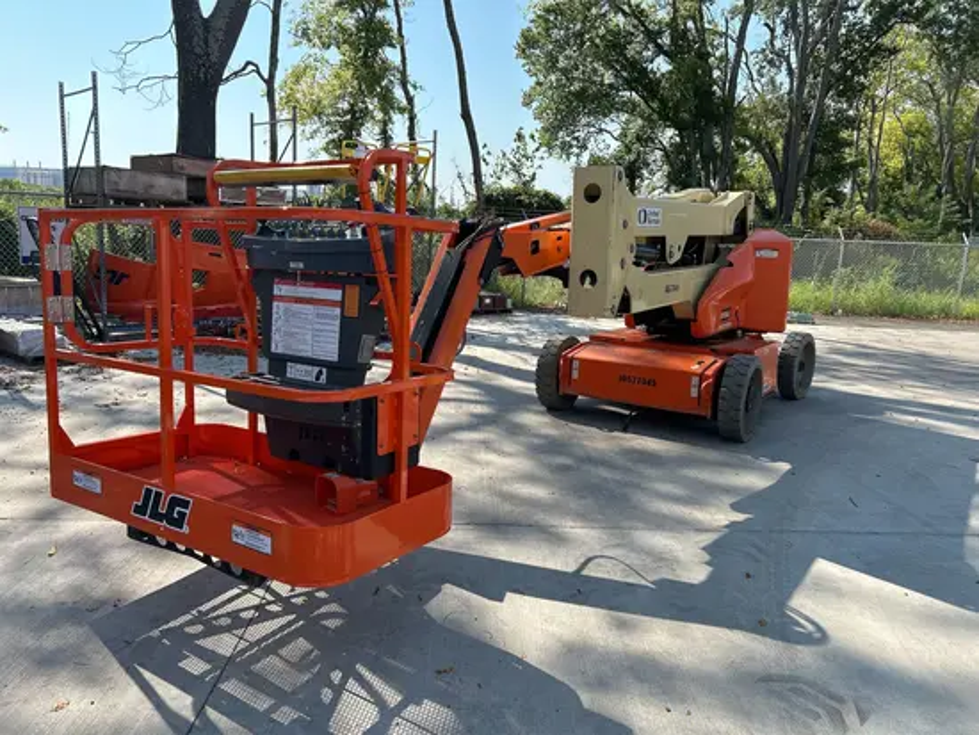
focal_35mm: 26
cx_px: 490
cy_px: 368
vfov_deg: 53.1
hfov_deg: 67.3
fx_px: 736
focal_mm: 5.7
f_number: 1.5
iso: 50
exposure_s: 1/1934
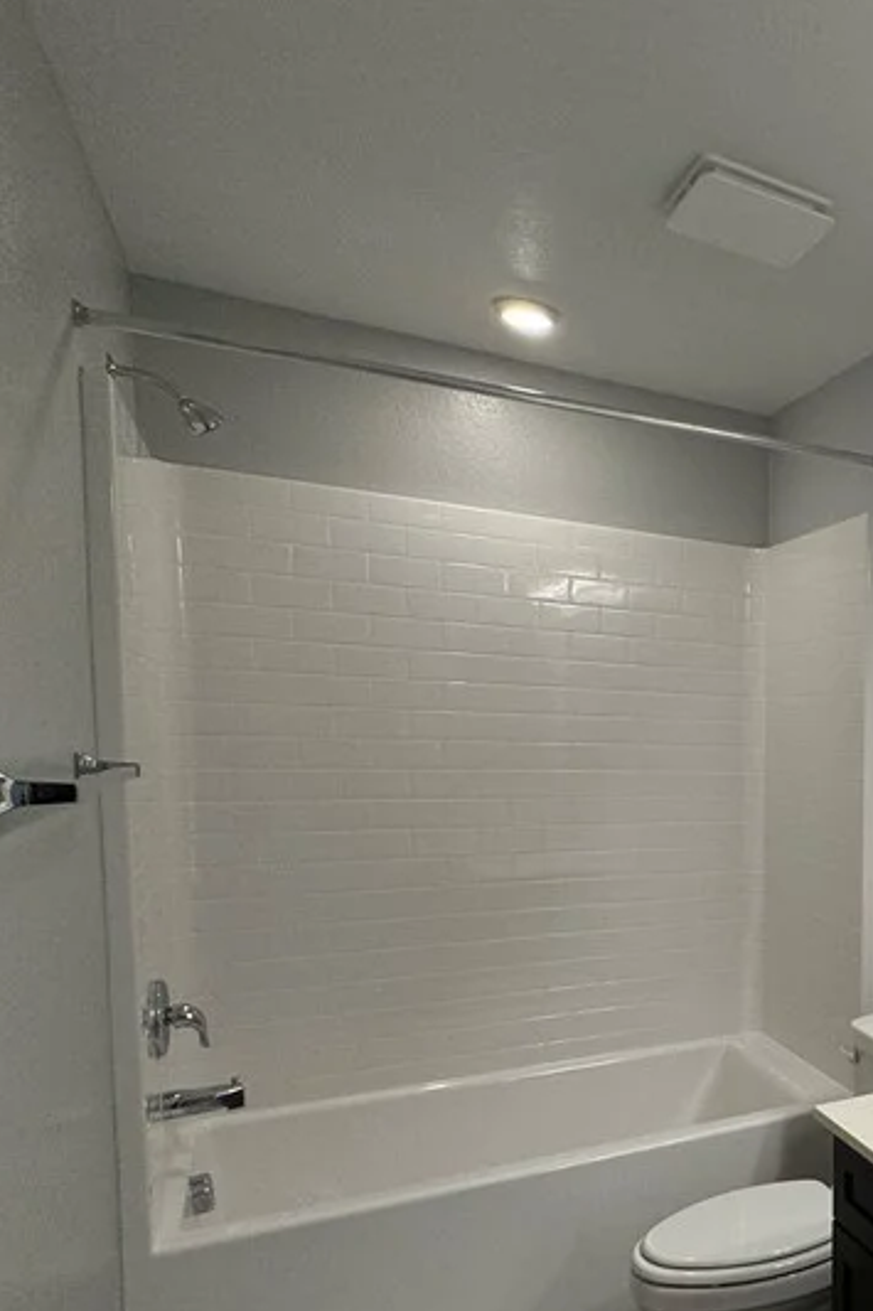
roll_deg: -2.0
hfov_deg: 34.6
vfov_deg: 64.6
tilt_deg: -4.7
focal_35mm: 28
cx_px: 1102
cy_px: 817
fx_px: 1019
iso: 125
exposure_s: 1/120
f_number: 2.2
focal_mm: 2.22
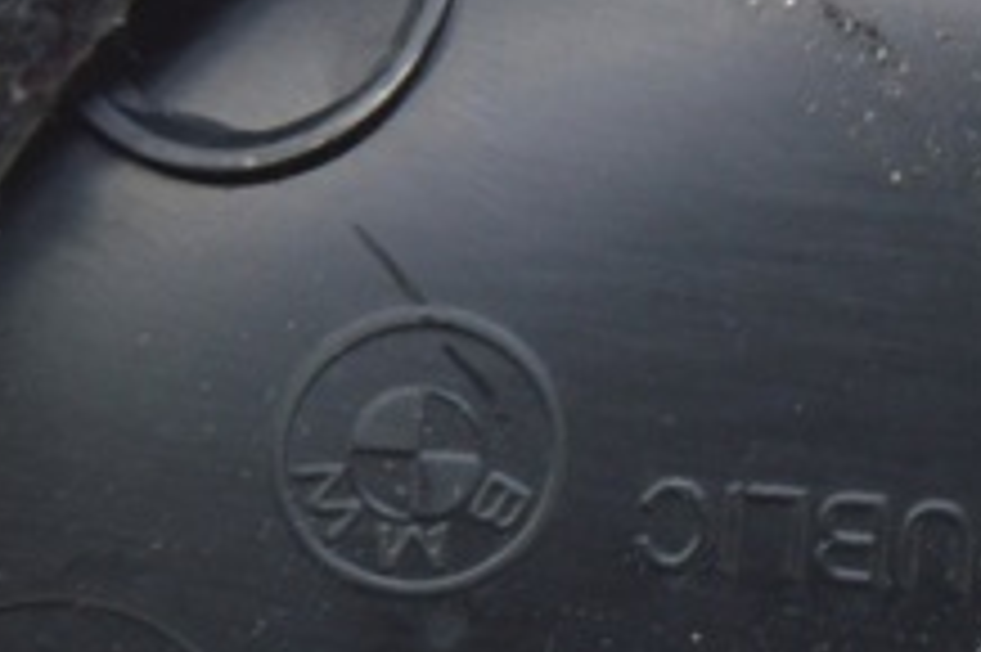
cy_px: 785
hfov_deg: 9.3
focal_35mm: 220
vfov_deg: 6.2
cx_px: 1080
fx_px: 5990
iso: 400
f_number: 5.6
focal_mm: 50
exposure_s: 1/20
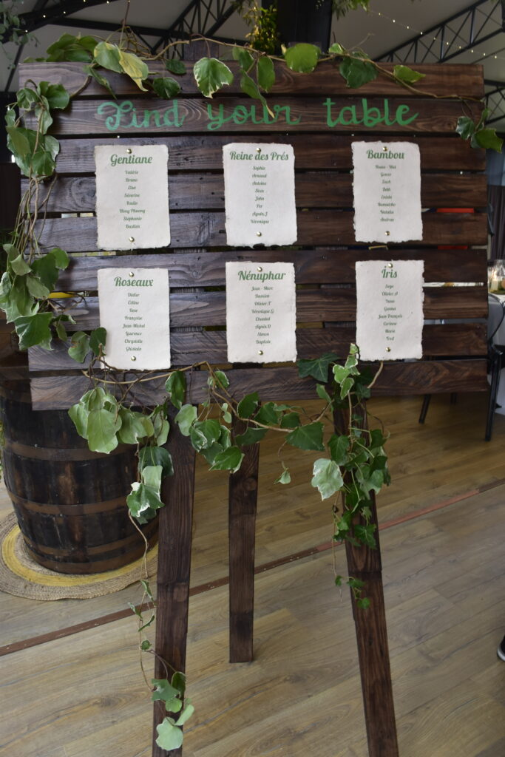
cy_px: 378
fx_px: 568
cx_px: 252
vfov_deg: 67.4
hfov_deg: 47.9
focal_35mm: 27
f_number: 6.3
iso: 400
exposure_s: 1/20
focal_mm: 18
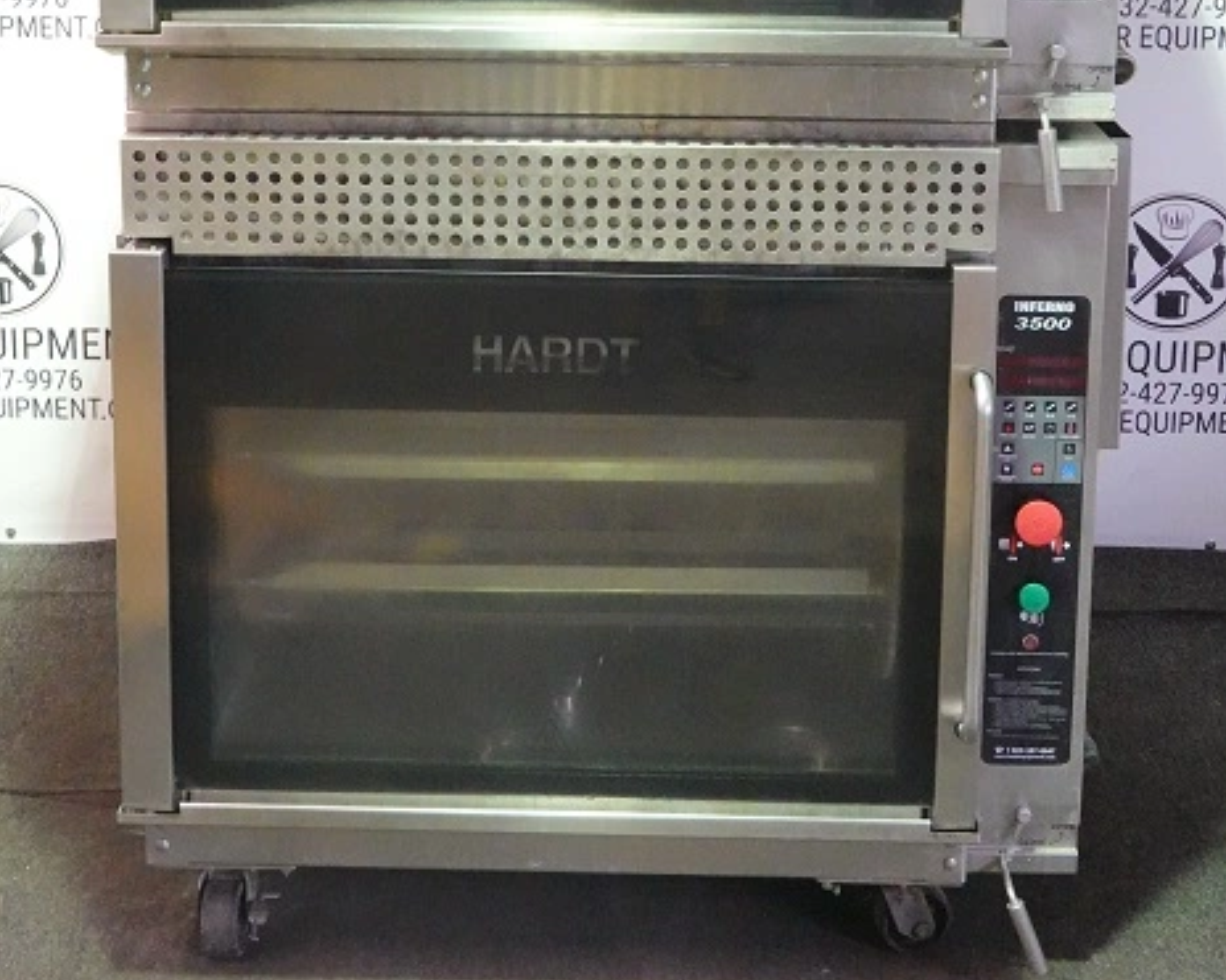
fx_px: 2467
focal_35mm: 68
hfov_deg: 27.9
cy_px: 151
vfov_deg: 22.1
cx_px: 613
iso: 3200
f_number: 7.1
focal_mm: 17.88
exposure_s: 1/15
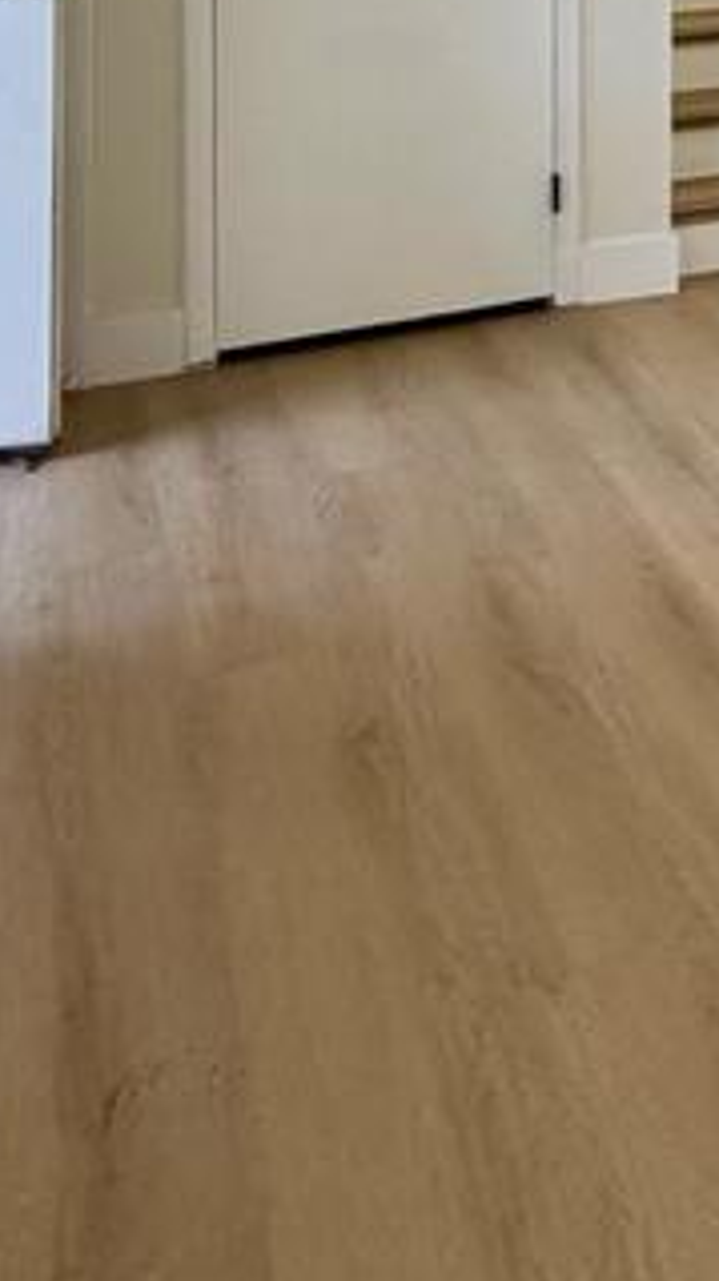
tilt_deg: -1.2
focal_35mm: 49
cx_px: 1177
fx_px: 1664
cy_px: -189
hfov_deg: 19.9
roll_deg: -0.5
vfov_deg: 35.0
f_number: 2.2
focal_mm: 2.22
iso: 200
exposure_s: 1/121
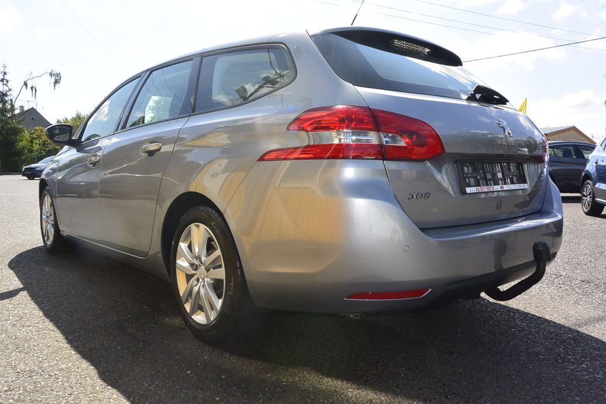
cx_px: 303
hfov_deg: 67.4
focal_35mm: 27
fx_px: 455
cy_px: 202
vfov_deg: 47.9
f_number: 8
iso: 160
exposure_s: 1/250
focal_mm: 10
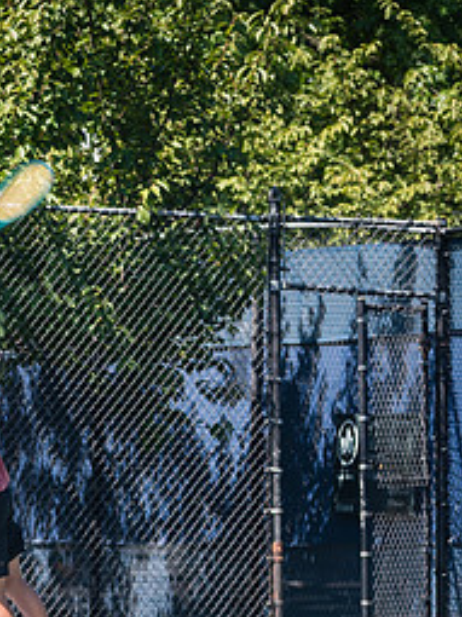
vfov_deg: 6.4
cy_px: 518
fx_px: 5503
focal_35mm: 309
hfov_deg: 4.8
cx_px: -56
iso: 200
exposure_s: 1/640
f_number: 4.5
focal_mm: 125
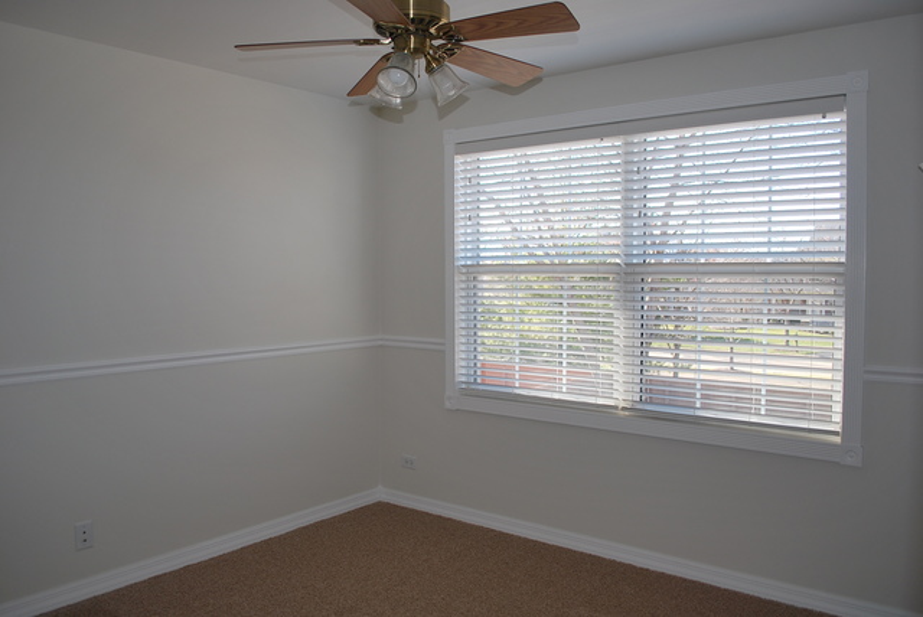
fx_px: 693
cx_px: 462
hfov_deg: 67.3
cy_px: 308
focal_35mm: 27
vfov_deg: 48.0
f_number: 3.5
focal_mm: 18
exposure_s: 1/125
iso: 110
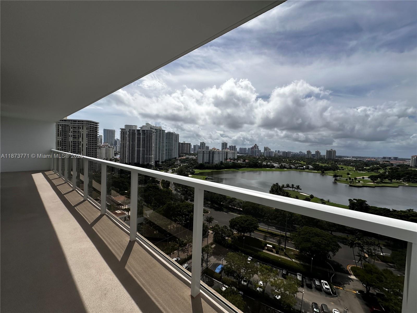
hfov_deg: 102.1
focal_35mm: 14
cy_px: 156
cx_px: 208
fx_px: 169
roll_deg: -2.2
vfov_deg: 85.7
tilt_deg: -1.4
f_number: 2.2
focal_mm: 2.22
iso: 50
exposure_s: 1/6897
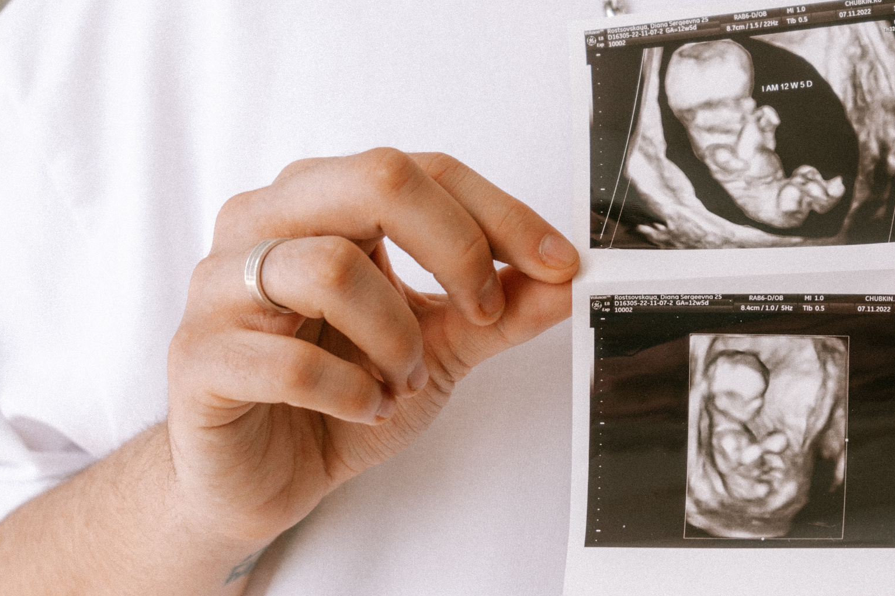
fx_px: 2908
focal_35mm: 117
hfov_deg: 17.4
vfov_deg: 11.7
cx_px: 716
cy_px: 349
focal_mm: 70
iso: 100
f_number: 5.6
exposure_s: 1/125
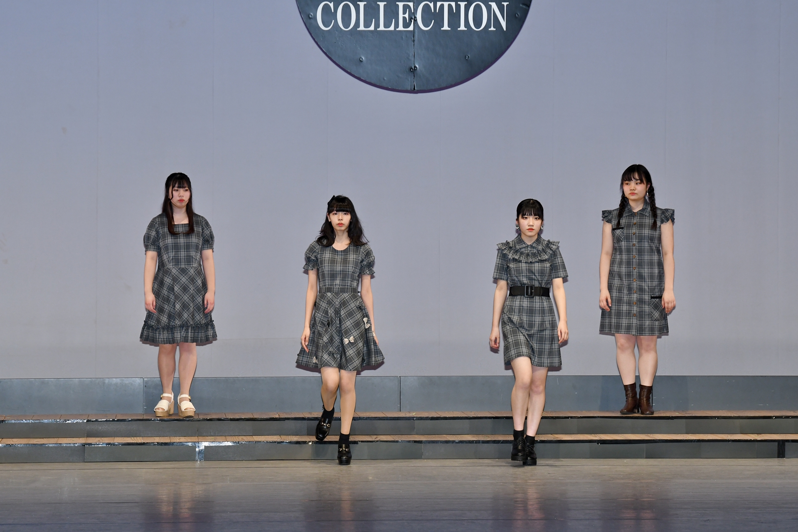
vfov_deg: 9.1
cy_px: 266
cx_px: 399
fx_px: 3325
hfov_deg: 13.7
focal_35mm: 150
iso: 800
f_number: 5.6
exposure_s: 1/250
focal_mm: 100
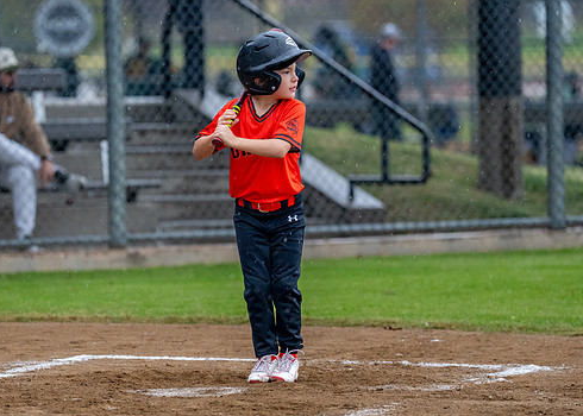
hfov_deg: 7.1
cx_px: 226
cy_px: 202
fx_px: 4669
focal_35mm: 282
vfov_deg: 5.1
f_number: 2.8
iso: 1600
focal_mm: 171
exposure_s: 1/1000
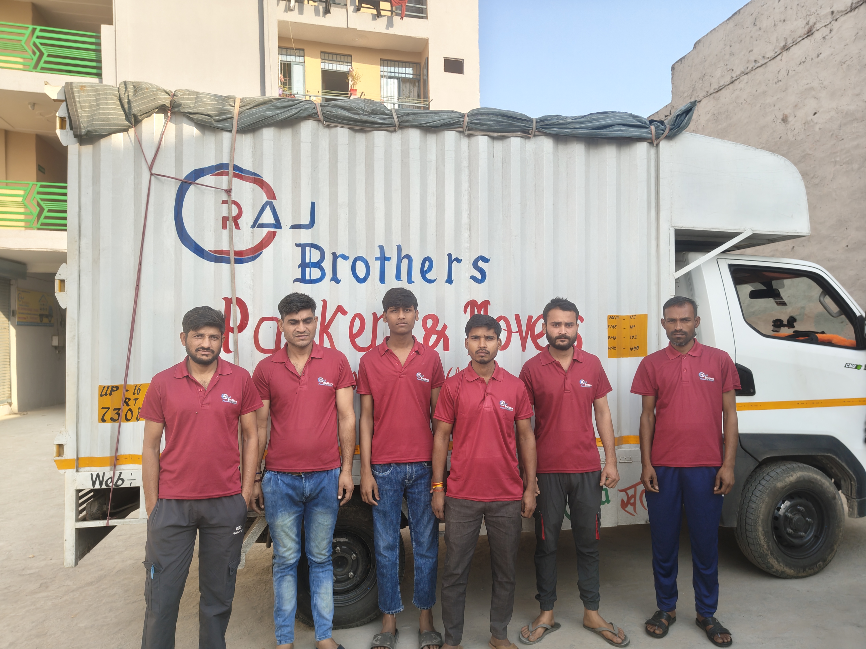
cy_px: 324
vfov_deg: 56.8
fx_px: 600
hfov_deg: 71.6
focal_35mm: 24
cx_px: 433
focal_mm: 5.59
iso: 50
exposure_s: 1/880
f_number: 1.8
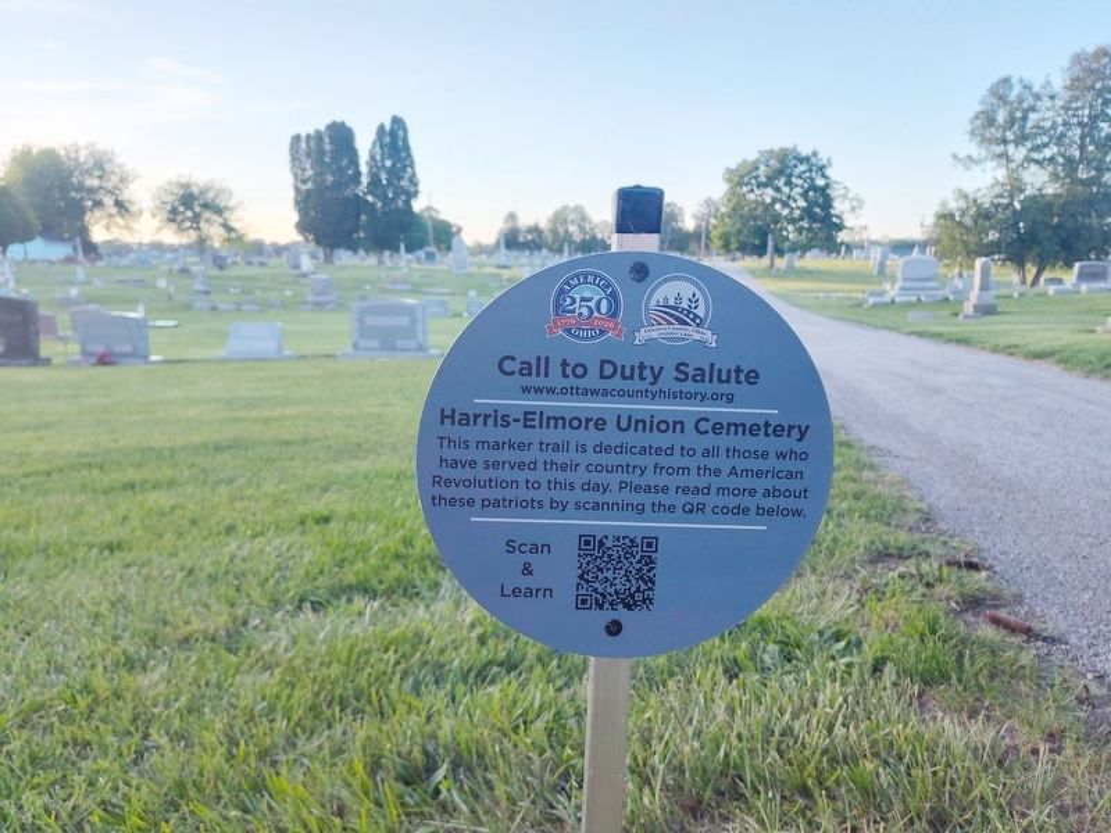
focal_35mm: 23
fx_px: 738
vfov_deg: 58.9
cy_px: 416
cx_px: 556
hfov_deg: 73.9
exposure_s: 1/264
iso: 100
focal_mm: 5.56
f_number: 1.8
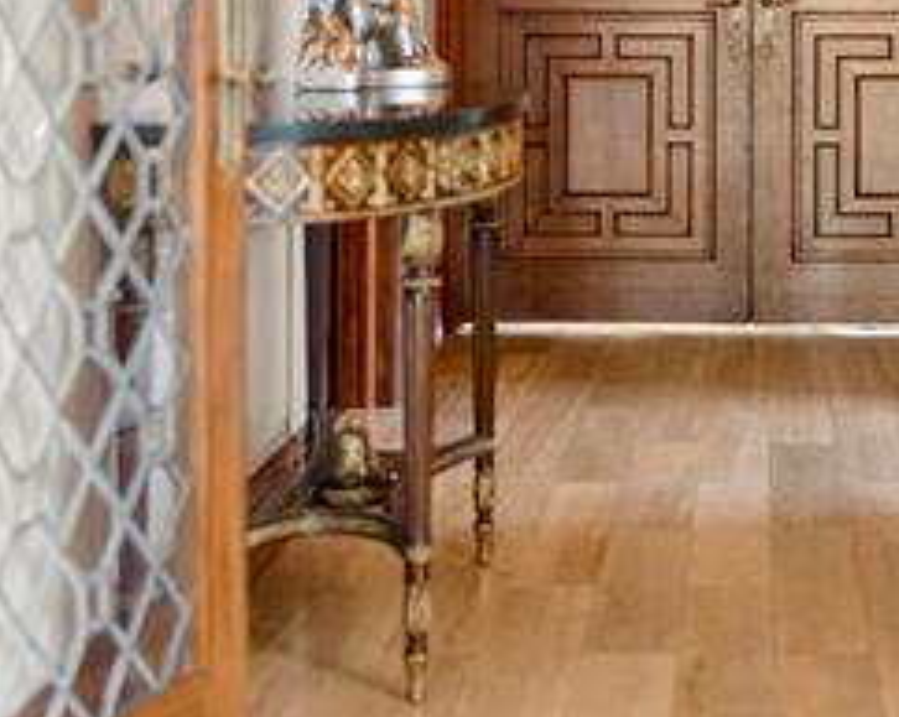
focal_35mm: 87
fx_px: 2312
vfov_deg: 17.1
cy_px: -58
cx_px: 758
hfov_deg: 21.6
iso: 160
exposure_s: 1/20
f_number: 1.4
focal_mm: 35
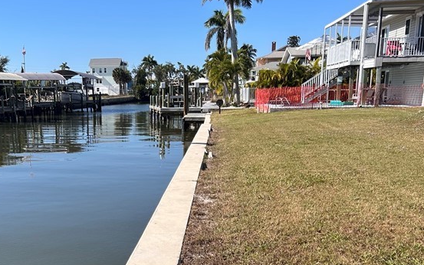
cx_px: 136
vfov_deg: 24.4
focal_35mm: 51
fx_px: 590
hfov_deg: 39.0
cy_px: 255
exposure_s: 1/4444
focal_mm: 5.7
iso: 50
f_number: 1.5
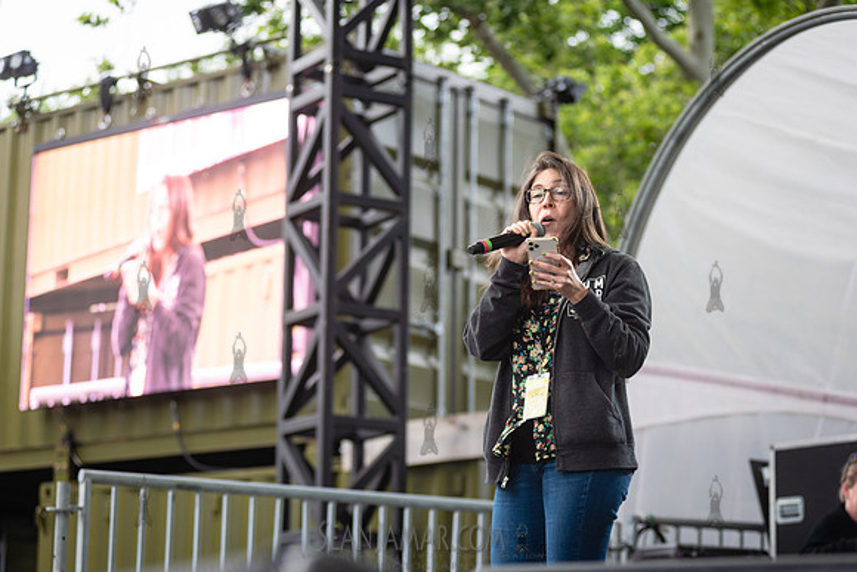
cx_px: 428
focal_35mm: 92
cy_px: 286
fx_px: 2191
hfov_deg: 22.1
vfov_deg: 14.9
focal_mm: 92
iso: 200
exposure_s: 1/160
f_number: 3.5
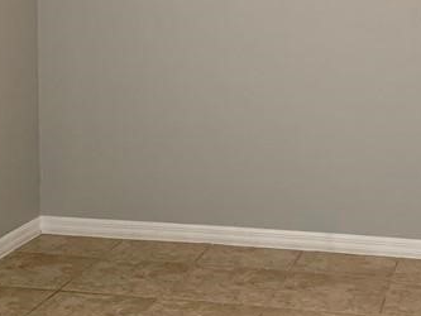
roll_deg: +0.9
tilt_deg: -3.9
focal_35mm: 80
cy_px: 28
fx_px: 973
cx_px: 264
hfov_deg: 24.3
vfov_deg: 18.1
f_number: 1.8
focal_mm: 4.25
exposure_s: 1/60
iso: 160
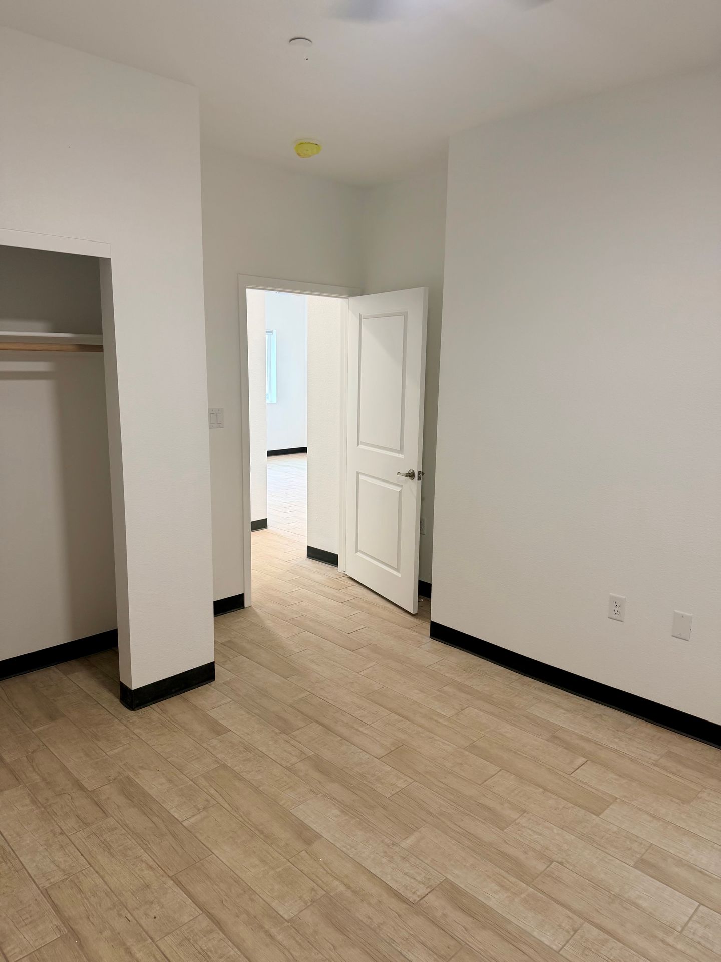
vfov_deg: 71.6
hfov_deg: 56.8
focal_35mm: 24
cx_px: 360
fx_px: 667
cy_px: 481
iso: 100
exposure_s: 1/60
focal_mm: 6.76
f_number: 1.78
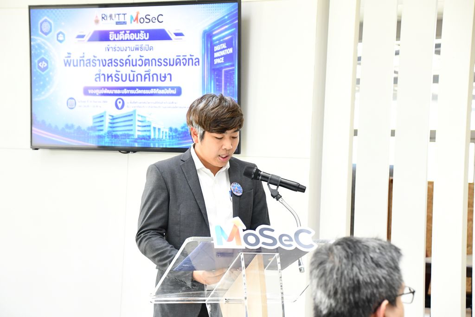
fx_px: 1227
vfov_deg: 14.7
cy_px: 158
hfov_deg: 21.9
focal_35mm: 93
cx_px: 238
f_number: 5
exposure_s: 1/125
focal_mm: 62
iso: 3200
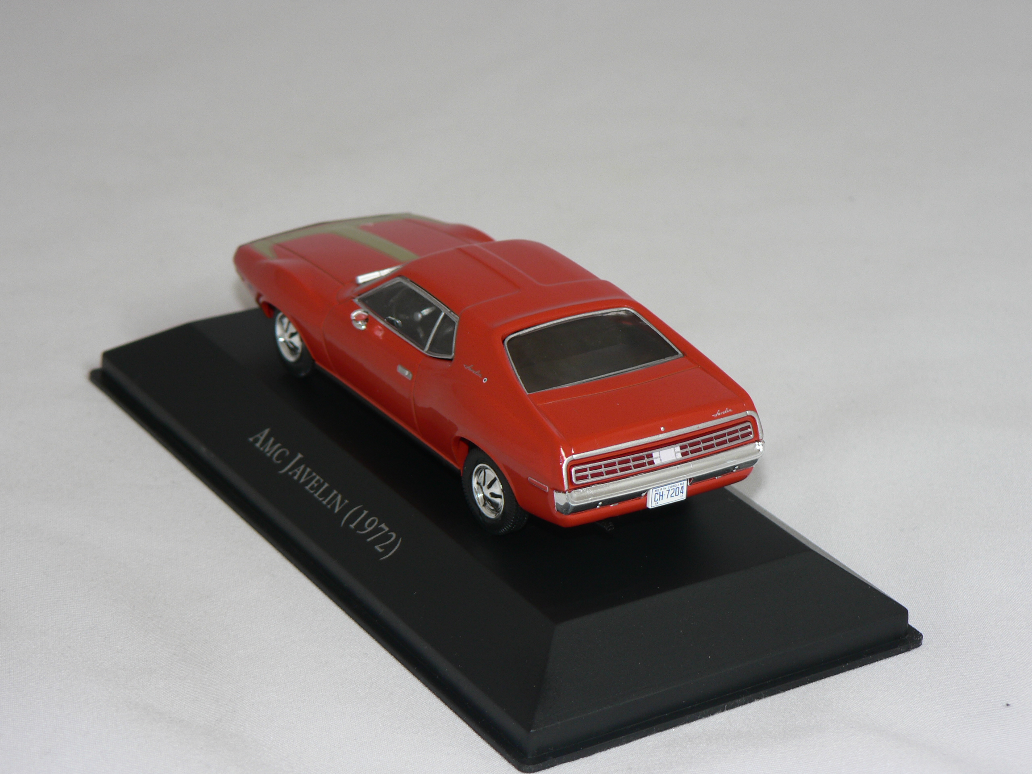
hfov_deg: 21.1
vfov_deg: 15.9
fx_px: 2773
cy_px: 387
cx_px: 516
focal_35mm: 93
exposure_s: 1/60
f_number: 3.2
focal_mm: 15.5
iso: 80
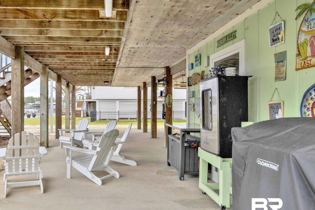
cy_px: 107
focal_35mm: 27
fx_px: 236
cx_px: 115
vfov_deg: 47.9
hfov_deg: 66.2
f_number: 11
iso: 200
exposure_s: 1/25
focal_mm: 21
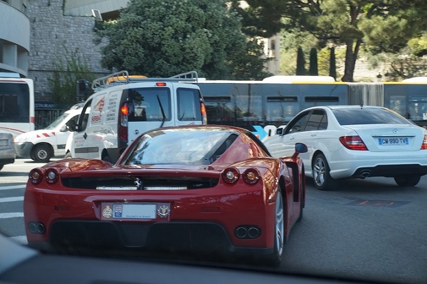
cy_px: 142
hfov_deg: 32.6
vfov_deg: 22.1
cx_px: 214
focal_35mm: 62
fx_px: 729
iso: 160
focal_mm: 41
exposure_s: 1/160
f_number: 5.6
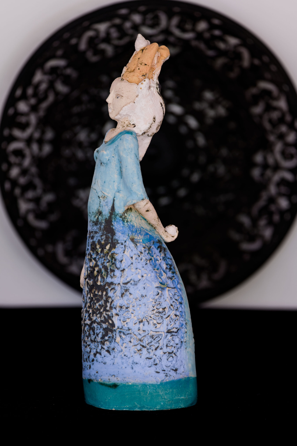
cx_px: 148
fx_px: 3222
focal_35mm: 260
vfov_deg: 7.9
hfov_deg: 5.3
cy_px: 223
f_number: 6.3
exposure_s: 1/40
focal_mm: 260
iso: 500
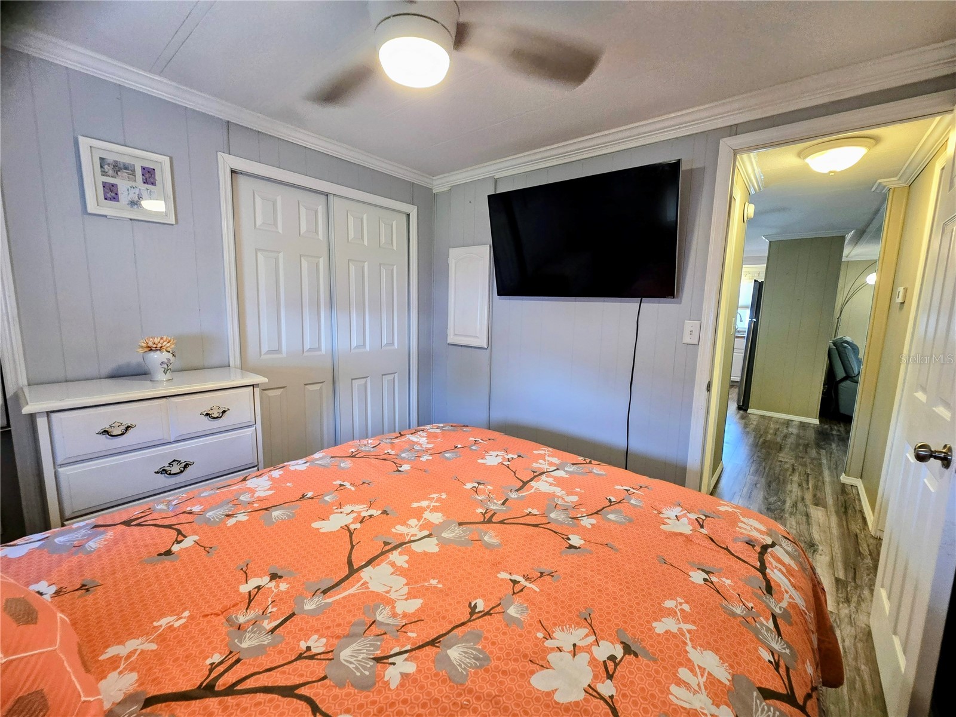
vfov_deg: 89.9
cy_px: 358
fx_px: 359
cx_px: 478
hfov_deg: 106.2
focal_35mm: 13
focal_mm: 2.2
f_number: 2.2
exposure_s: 1/60
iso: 200
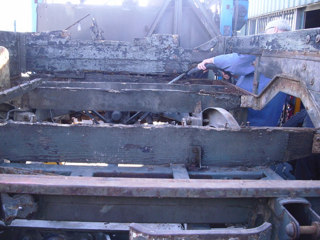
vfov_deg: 37.7
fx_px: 351
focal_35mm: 38
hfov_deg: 49.0
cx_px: 160
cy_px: 120
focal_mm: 6.2
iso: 200
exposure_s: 1/125
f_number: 2.8
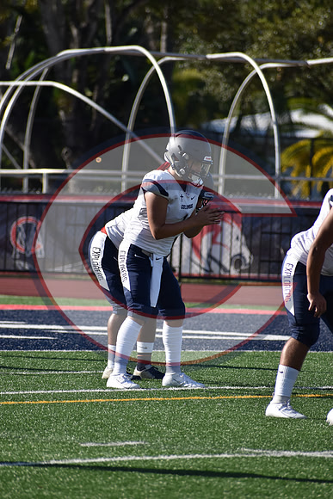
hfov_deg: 3.1
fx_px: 6240
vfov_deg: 4.6
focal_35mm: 450
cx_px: 166
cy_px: 250
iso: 400
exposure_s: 1/1250
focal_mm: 300
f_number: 6.3
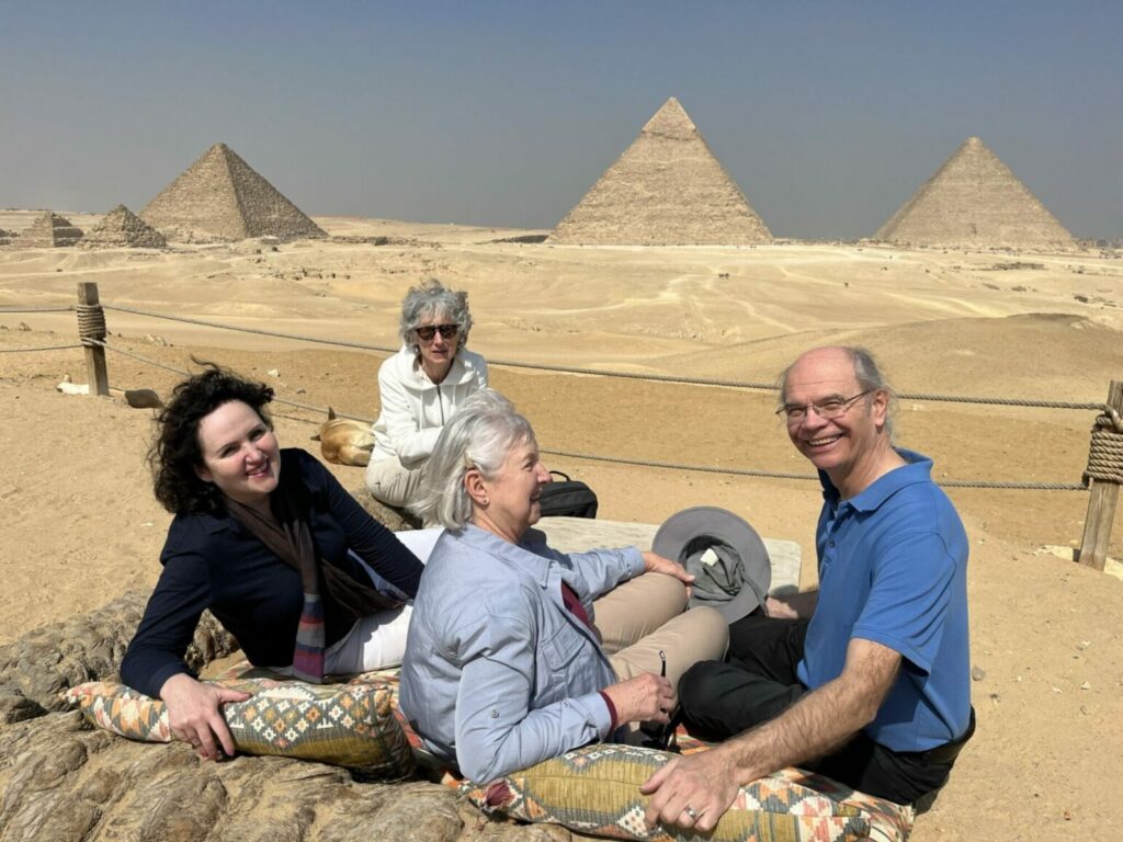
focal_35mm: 26
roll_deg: -0.2
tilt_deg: -13.1
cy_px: 421
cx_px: 562
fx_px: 843
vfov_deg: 53.1
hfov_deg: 67.3
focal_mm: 5.1
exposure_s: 1/6494
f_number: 1.6
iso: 50
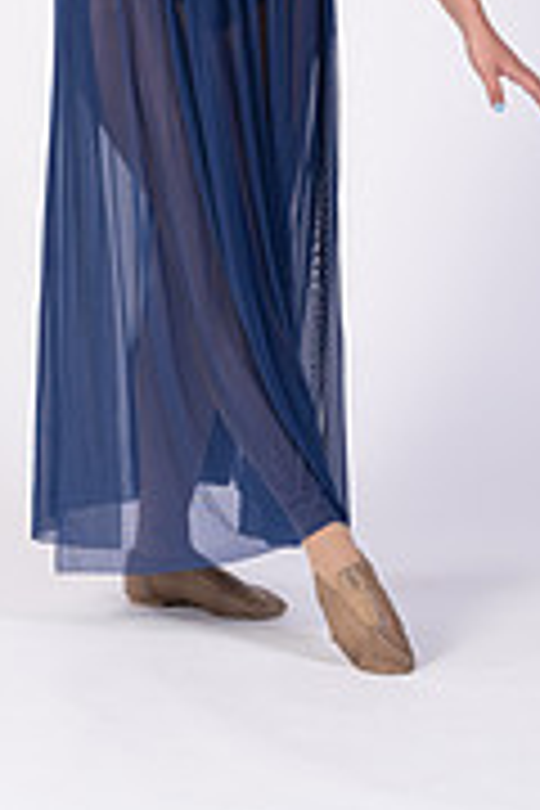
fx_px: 5017
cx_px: 256
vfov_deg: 9.1
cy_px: -90
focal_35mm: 223
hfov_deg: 6.2
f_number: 7.1
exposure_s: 1/160
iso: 400
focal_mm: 89
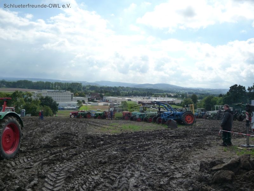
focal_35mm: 28
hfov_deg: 63.4
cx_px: 127
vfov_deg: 49.7
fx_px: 205
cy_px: 96
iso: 160
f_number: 8
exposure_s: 1/400
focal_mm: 4.7
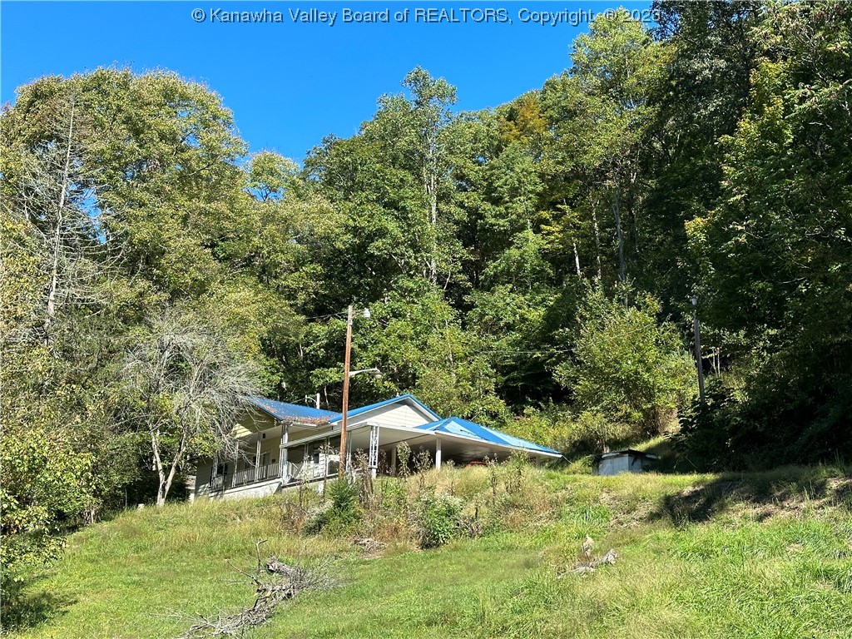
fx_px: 1181
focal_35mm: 48
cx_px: 426
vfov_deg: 30.3
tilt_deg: +17.2
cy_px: 320
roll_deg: -3.0
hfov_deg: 39.7
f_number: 1.78
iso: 64
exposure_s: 1/1395
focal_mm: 6.86
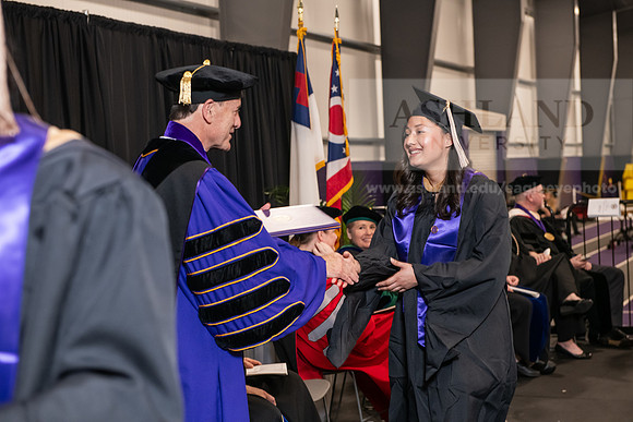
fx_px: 1161
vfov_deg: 20.6
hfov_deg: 30.5
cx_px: 316
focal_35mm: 66
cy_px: 211
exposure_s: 1/125
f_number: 5
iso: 2000
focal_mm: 66
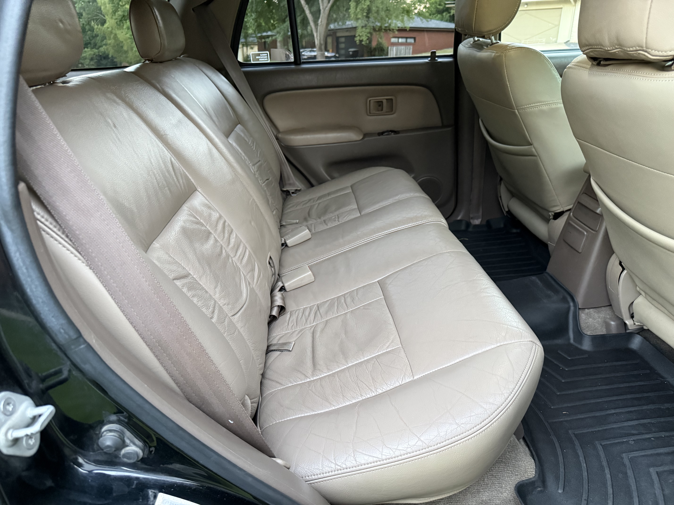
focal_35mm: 24
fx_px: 467
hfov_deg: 71.6
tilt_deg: -22.2
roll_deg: -0.5
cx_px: 337
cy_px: 252
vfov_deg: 56.8
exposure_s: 1/60
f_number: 1.78
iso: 800
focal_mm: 6.76
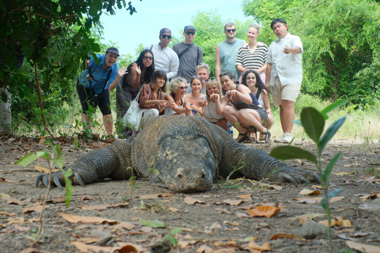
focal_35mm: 53
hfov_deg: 37.5
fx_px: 559
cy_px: 126
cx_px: 190
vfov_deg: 25.5
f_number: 11
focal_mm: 35
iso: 1000
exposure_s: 1/160
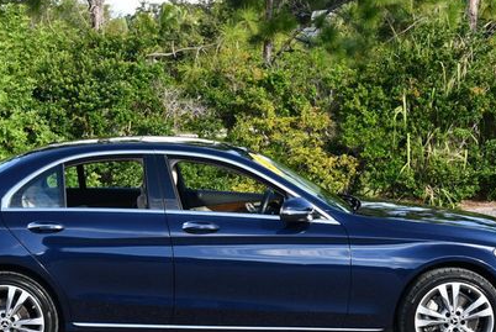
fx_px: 1407
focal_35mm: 102
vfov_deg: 13.5
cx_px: 197
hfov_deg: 20.0
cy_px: 174
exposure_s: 1/250
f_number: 5.6
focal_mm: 32
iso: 200
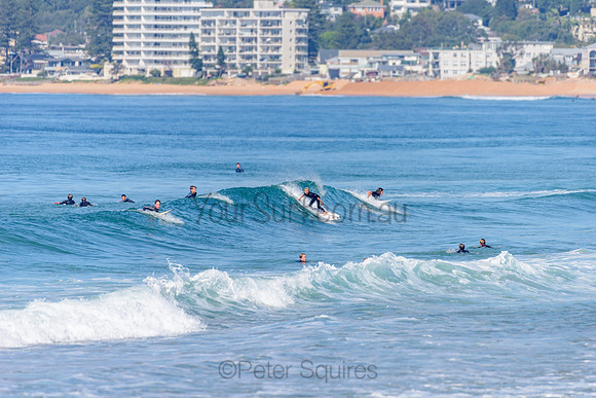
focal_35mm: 500
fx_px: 8279
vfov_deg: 2.8
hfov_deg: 4.1
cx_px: 298
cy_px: 199
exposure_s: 1/2000
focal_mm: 500
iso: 140
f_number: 5.6
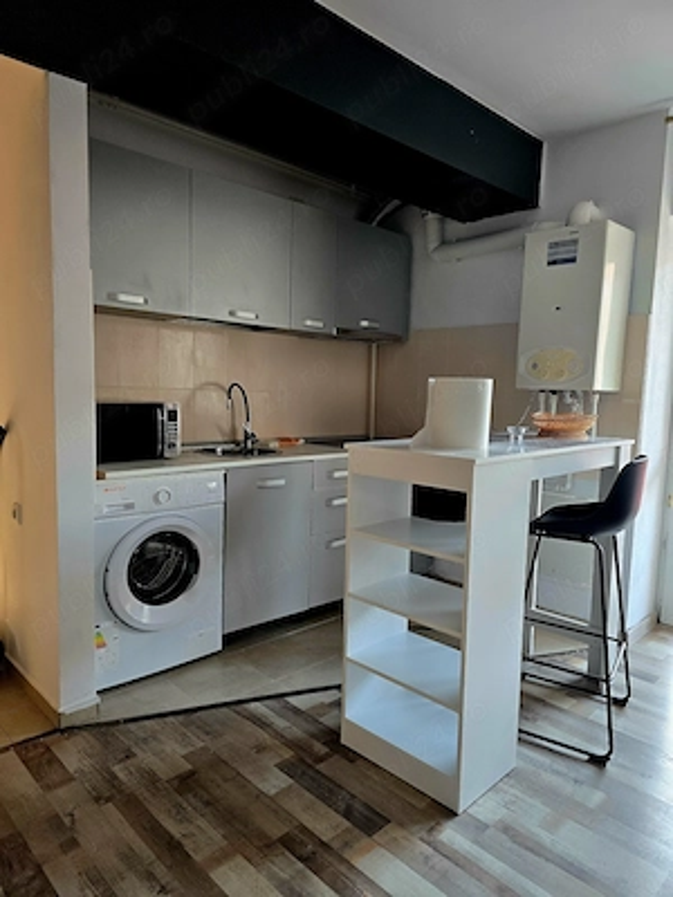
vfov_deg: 73.9
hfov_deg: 58.9
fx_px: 596
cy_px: 448
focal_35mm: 23
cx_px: 336
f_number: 1.7
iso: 160
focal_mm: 6.3
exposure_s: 1/101
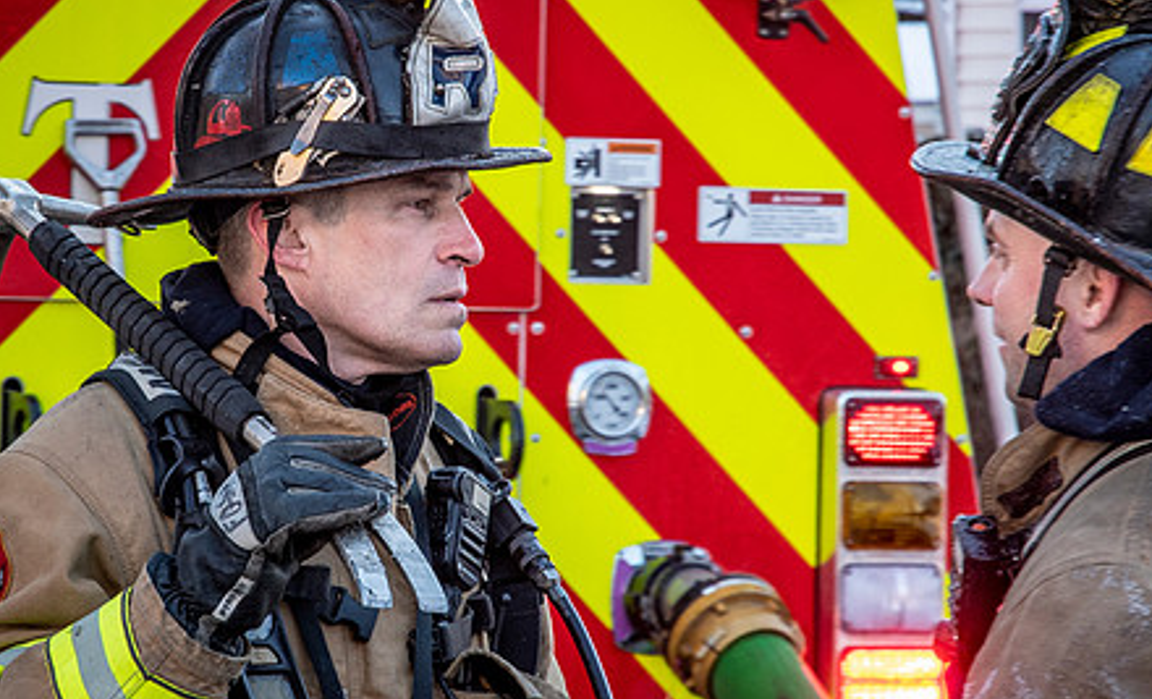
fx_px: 7318
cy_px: 331
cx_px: 369
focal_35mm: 235
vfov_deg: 5.5
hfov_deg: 9.0
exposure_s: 1/80
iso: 500
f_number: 8
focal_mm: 80
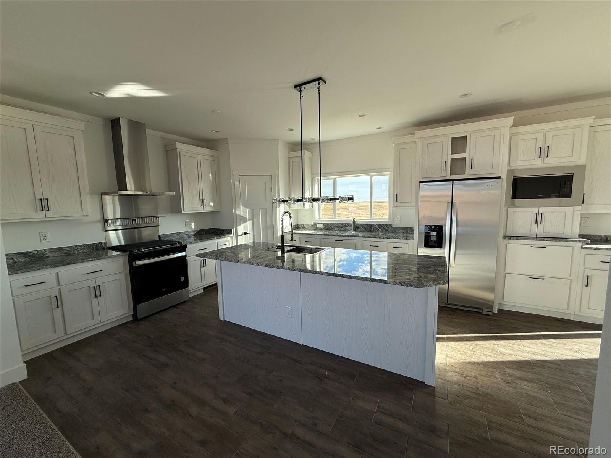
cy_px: 229
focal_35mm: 14
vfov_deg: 85.7
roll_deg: +1.6
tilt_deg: -6.1
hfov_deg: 102.1
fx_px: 247
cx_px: 306
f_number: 2.2
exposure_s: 1/217
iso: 64
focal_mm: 2.22
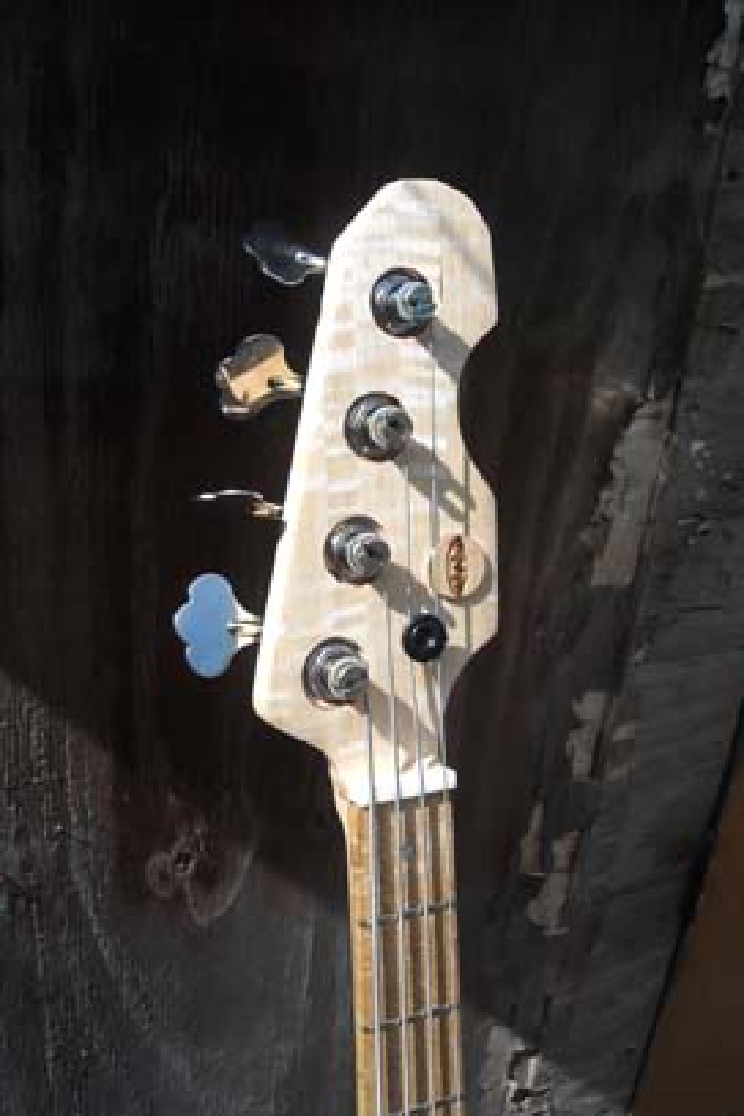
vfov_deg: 51.9
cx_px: 360
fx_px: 1147
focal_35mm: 37
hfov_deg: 35.9
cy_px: 563
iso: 64
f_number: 5.6
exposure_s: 1/168
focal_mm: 5.7
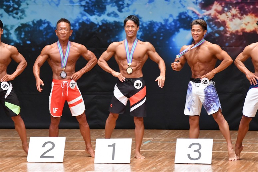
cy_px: 86
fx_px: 2042
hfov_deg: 7.2
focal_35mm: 285
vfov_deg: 4.8
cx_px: 129
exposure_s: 1/400
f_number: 5.6
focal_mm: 190
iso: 8000
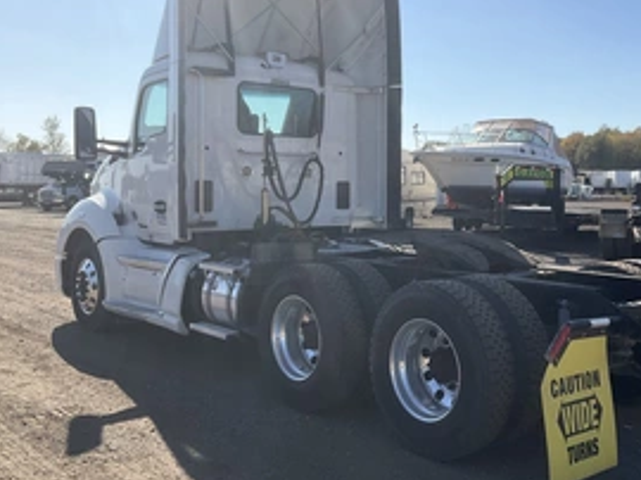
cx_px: 432
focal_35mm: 43
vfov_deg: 33.5
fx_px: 796
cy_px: 195
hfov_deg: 43.2
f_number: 1.8
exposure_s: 1/2667
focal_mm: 3
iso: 25
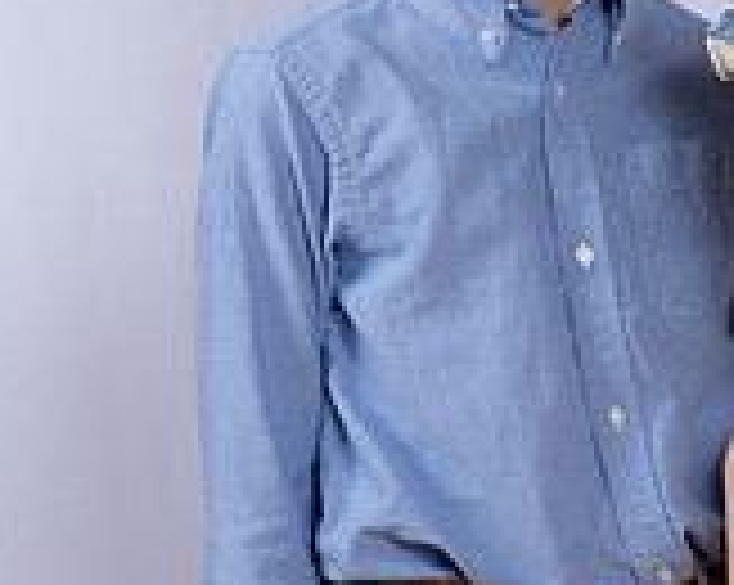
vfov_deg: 9.0
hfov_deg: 11.2
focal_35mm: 171
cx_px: 619
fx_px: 3710
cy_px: 338
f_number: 8
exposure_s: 1/160
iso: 250
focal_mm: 66
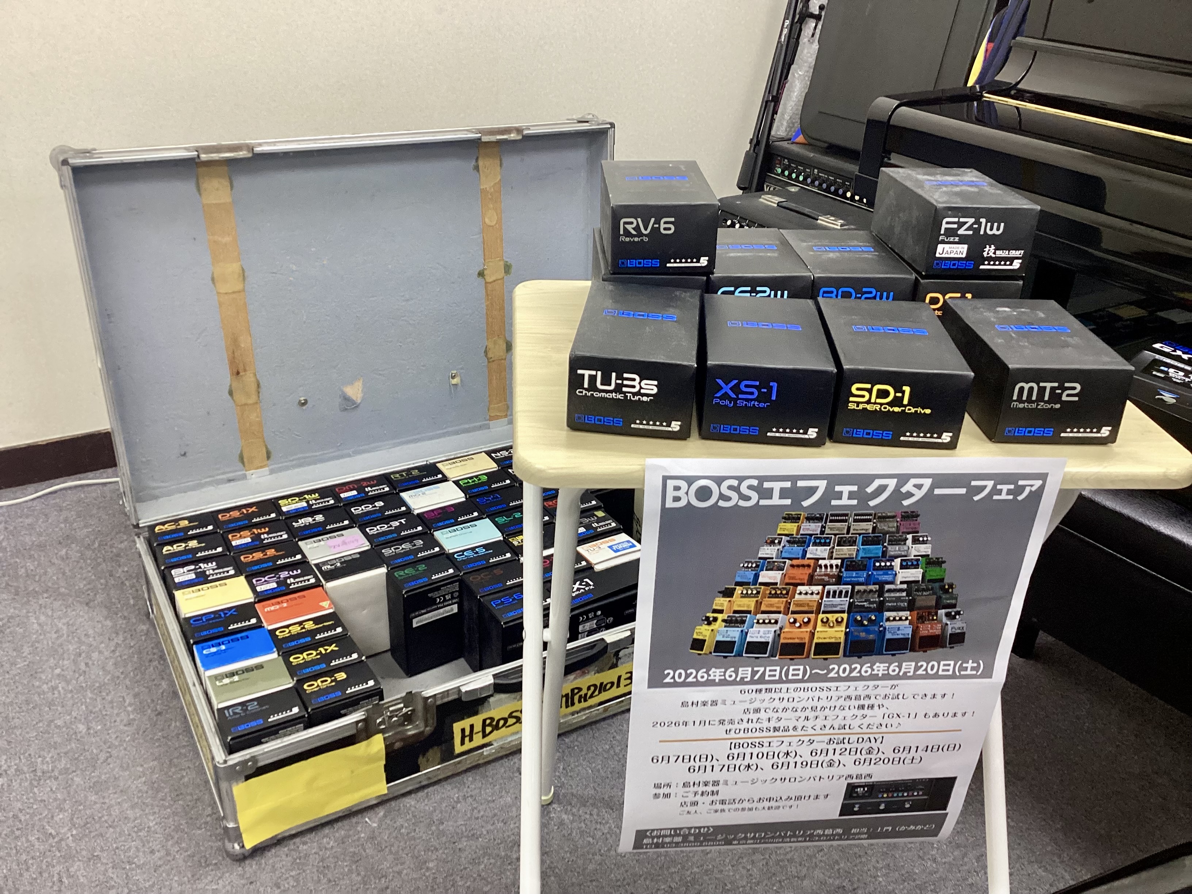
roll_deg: -2.0
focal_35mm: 31
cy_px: 447
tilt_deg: -27.4
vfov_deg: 45.4
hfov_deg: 58.4
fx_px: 1067
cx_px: 596
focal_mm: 3.3
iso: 200
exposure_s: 1/50
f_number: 2.4
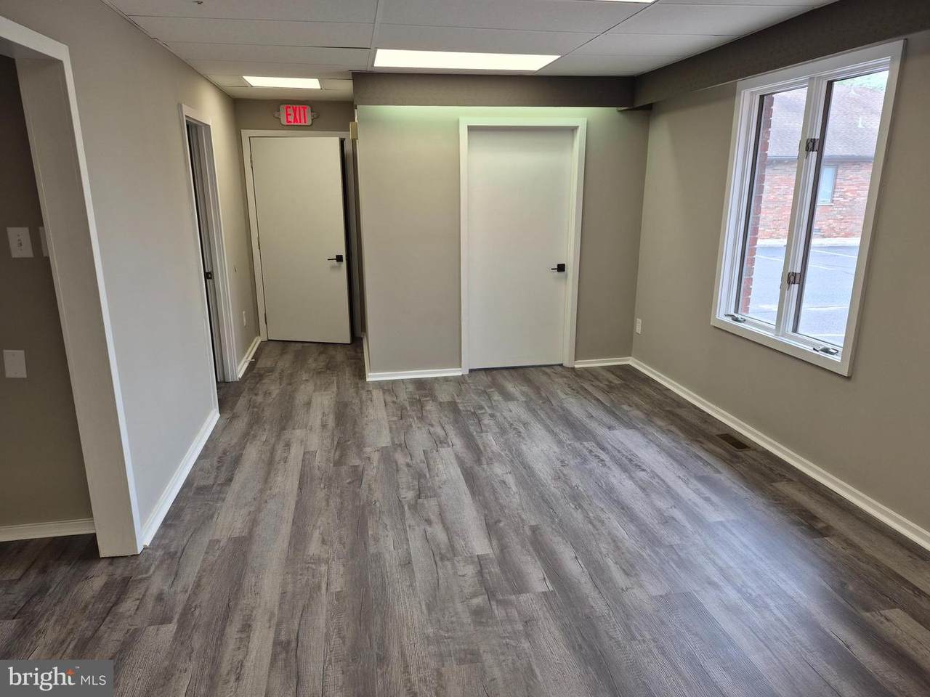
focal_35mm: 23
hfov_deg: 73.9
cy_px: 348
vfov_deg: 58.9
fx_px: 618
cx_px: 465
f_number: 1.8
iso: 40
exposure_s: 1/120
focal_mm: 5.4
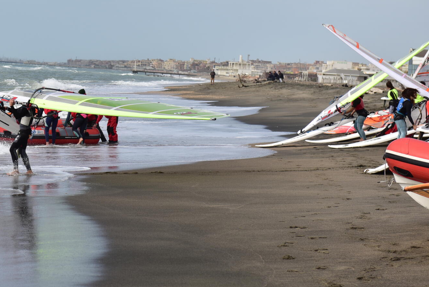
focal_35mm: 135
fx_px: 1609
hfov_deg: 15.0
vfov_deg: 10.2
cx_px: 39
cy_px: 118
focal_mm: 70
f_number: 5
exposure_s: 1/800
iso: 100
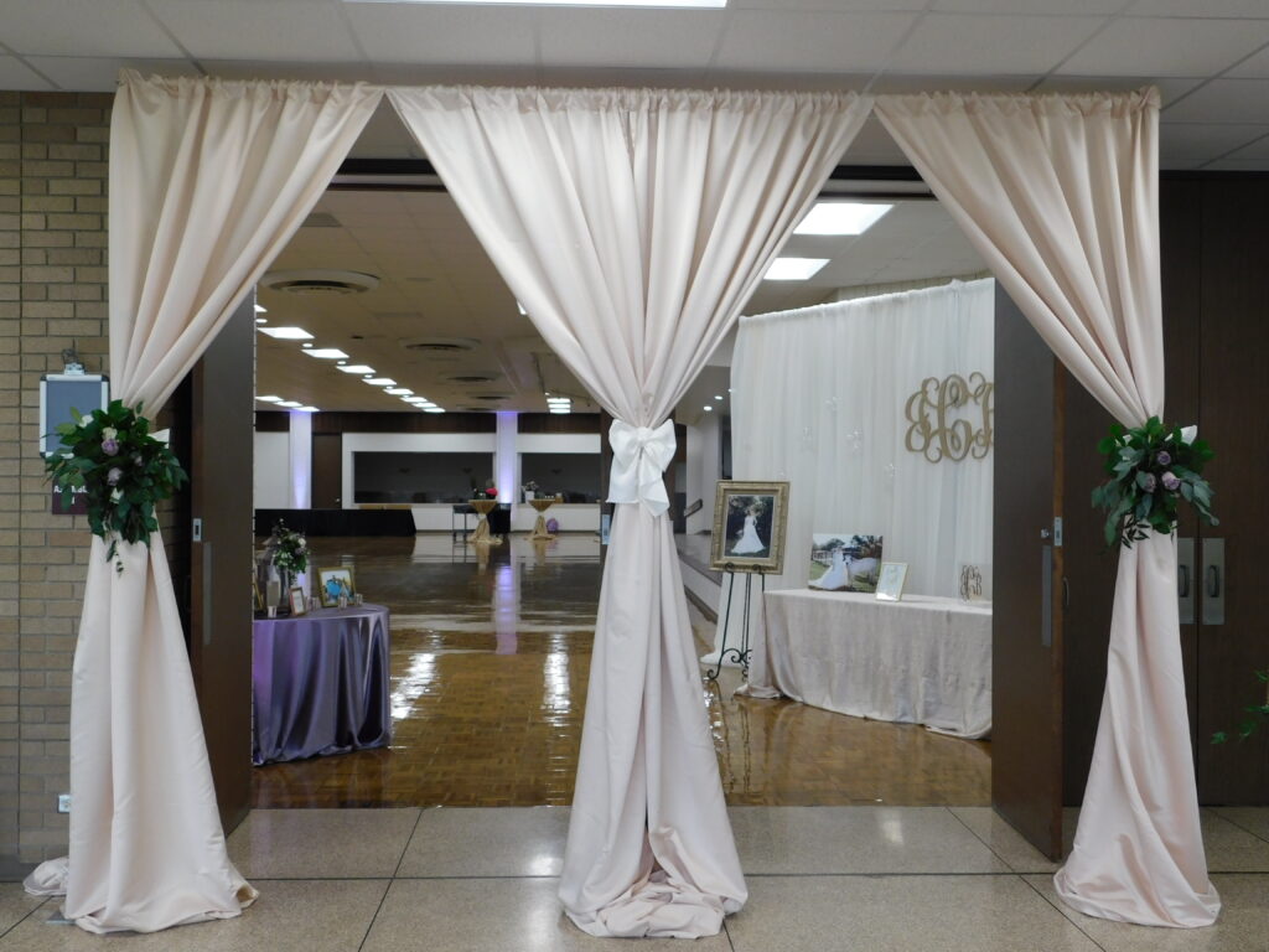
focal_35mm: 36
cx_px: 634
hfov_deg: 51.4
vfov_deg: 39.7
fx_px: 1320
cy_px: 476
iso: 140
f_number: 3.5
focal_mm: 6.3
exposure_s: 1/30
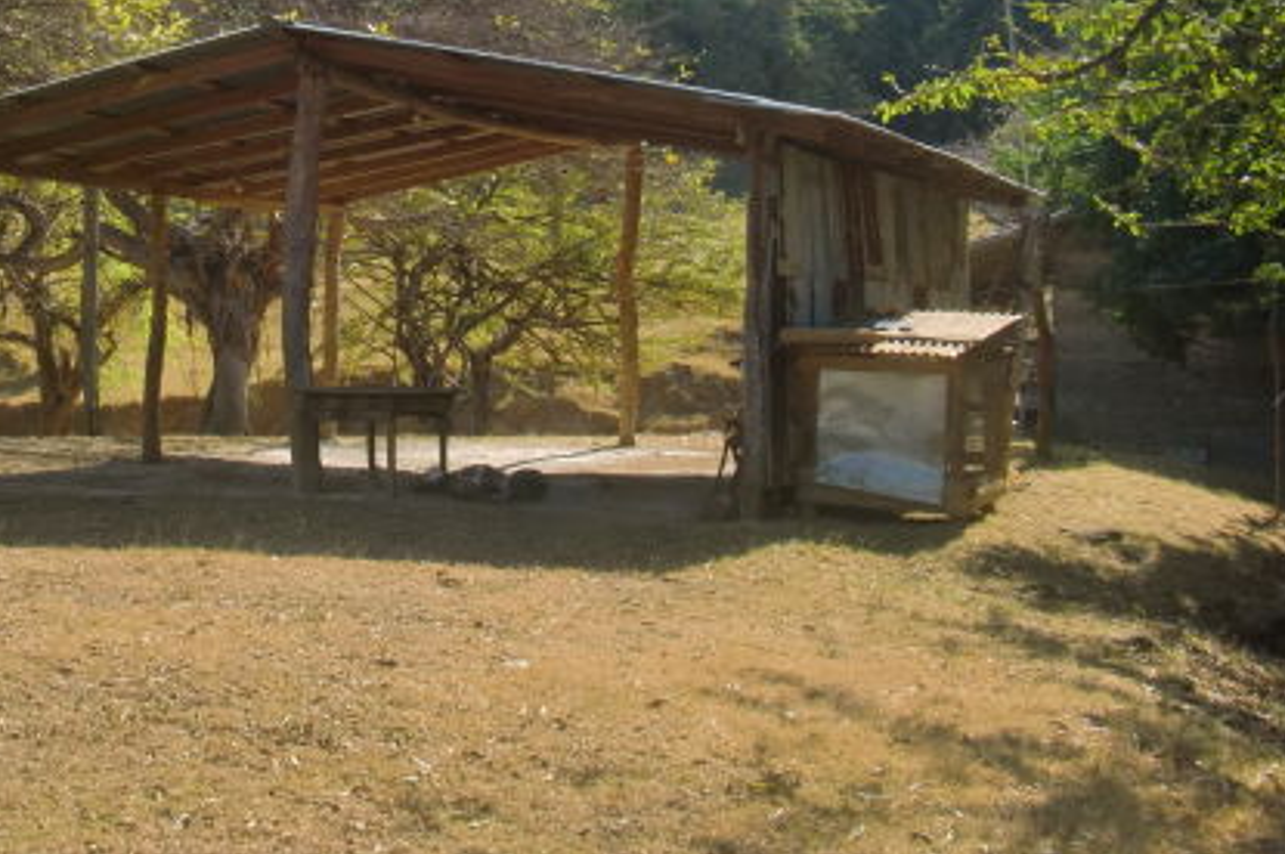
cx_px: 368
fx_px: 2176
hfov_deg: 32.5
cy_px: 114
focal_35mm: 61
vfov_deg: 21.8
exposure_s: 1/400
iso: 64
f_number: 3.9
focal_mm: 6.66
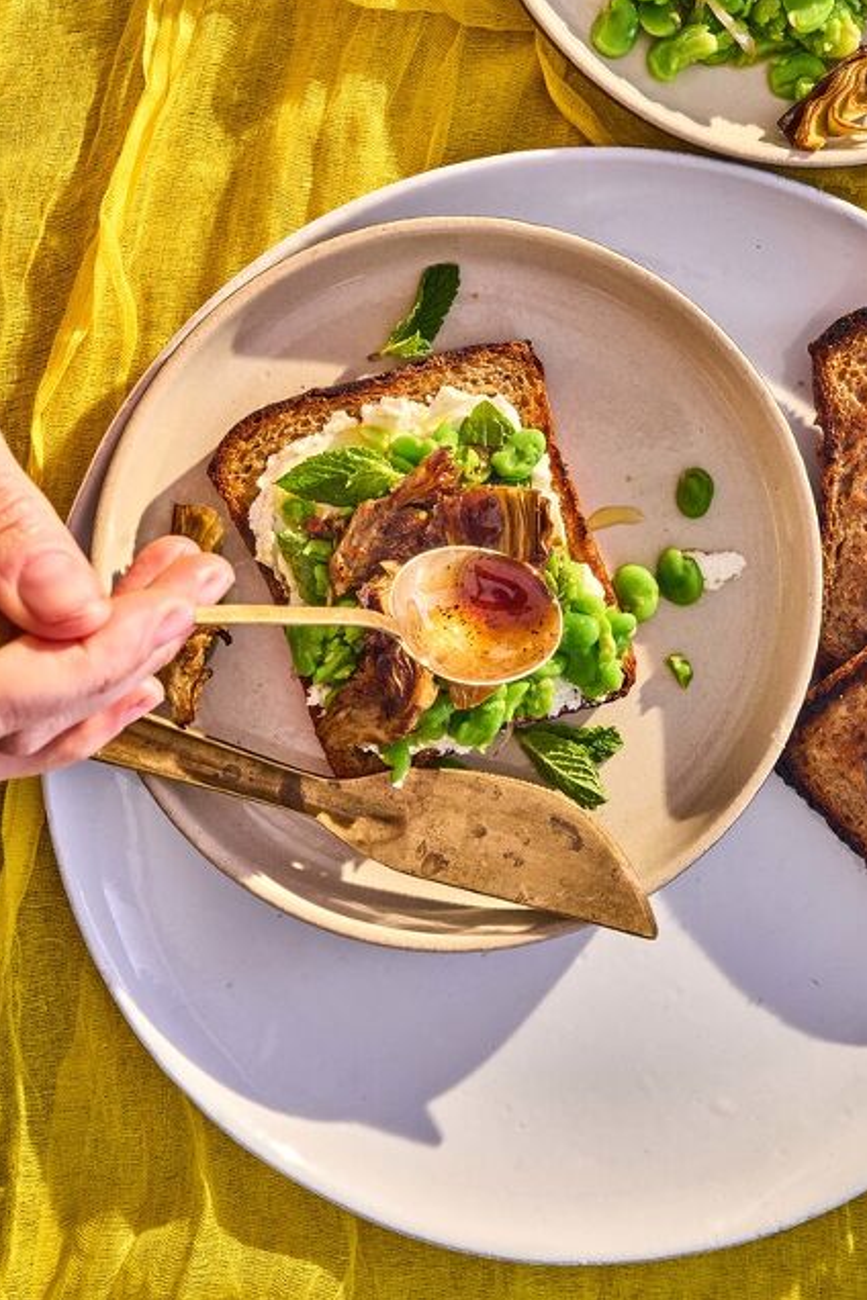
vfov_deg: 44.2
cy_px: 499
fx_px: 1589
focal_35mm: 44
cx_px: 535
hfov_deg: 30.4
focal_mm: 35
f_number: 11
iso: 250
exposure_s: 1/160
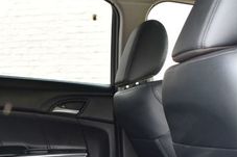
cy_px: 171
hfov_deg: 26.4
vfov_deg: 17.4
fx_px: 500
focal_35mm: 76
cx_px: 67
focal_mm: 18
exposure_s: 1/80
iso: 400
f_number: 4.5
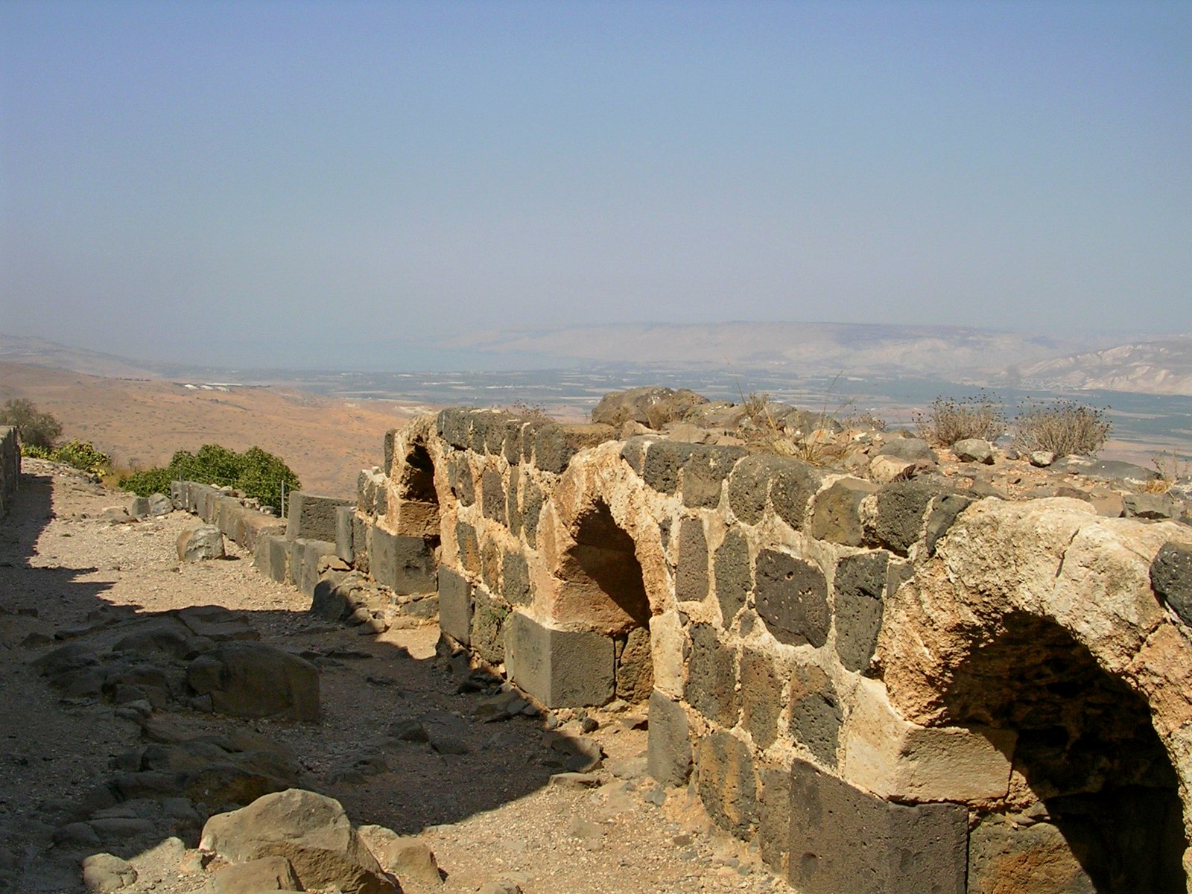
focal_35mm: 38
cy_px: 447
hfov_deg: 49.0
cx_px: 596
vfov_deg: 37.7
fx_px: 1309
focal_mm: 5.8
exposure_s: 1/370
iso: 50
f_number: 5.6
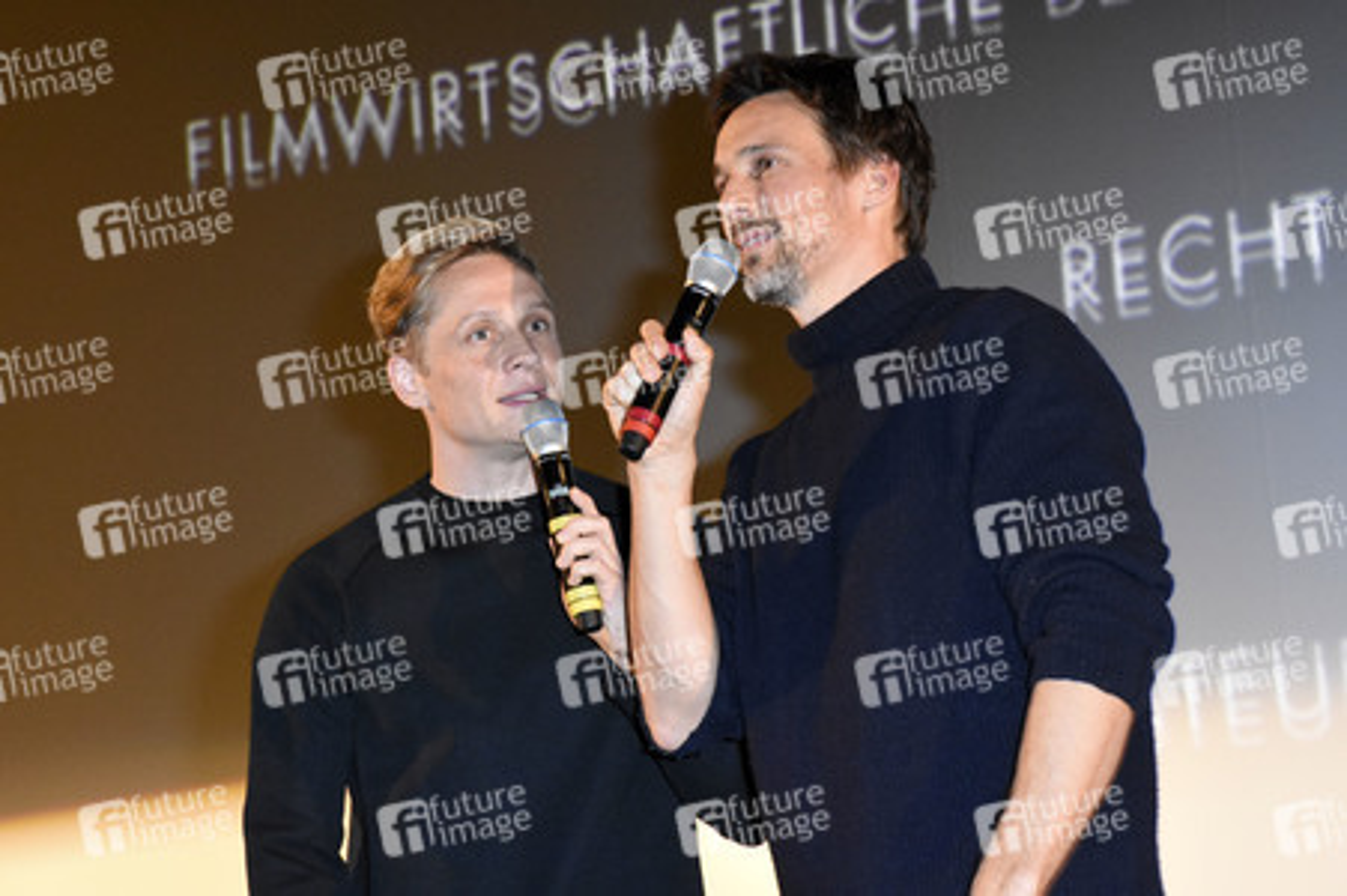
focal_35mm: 99
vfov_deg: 13.8
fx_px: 3701
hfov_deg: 20.6
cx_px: 674
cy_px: 448
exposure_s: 1/60
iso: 5000
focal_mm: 66
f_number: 6.3
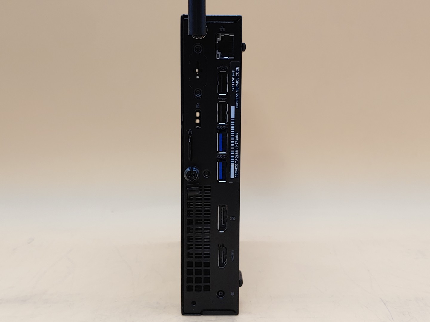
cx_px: 215
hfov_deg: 41.2
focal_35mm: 46
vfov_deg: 31.5
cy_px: 161
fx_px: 571
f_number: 1.8
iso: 50
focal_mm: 4.36
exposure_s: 1/90
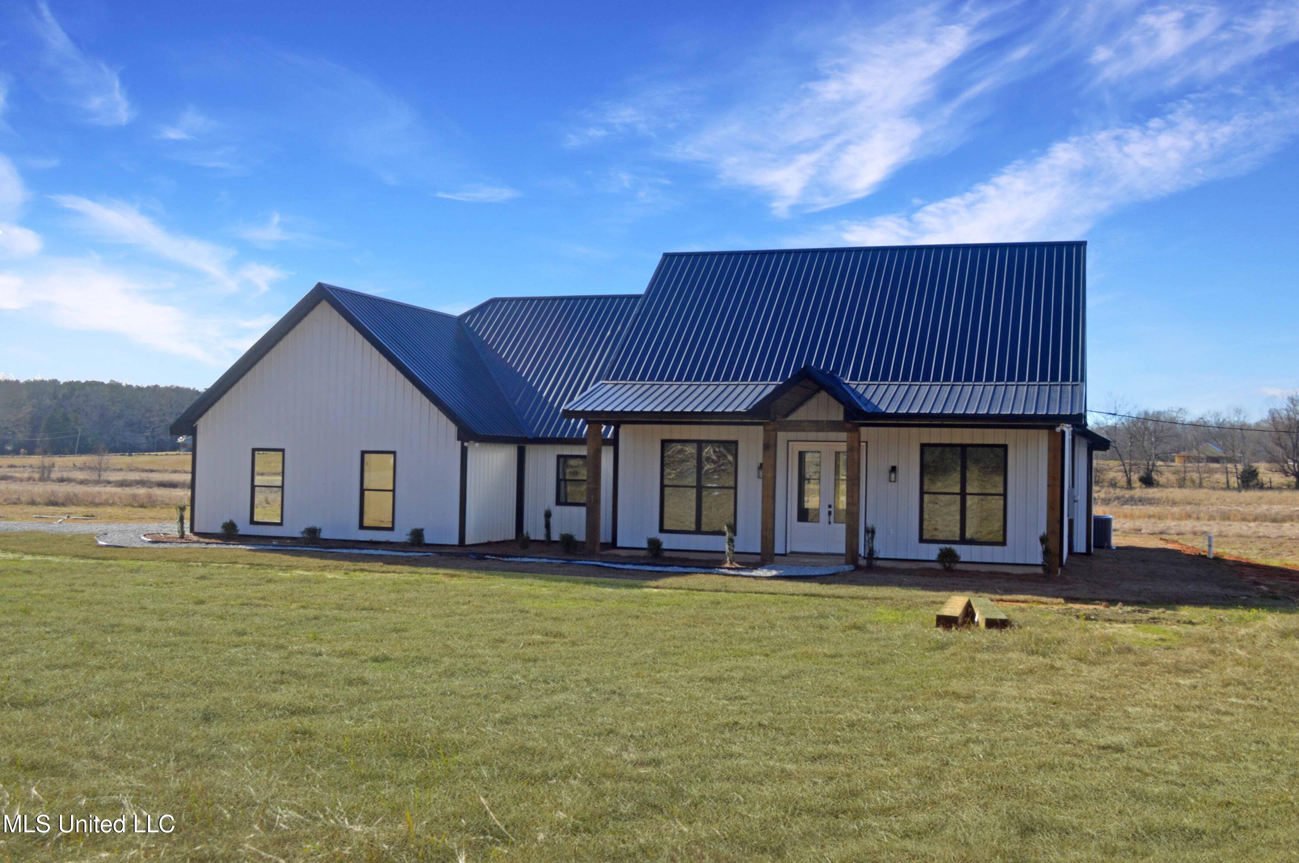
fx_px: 1298
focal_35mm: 36
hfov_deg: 53.2
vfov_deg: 36.8
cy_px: 432
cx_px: 650
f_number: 9
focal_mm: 24
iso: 100
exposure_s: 1/200
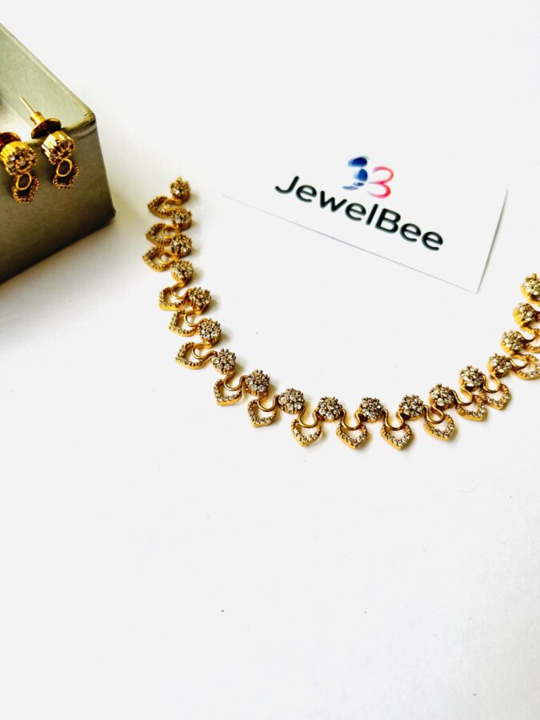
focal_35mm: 26
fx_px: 541
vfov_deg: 67.3
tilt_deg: -61.2
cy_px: 360
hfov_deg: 53.1
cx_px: 270
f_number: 1.5
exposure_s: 1/143
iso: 32
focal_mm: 5.7
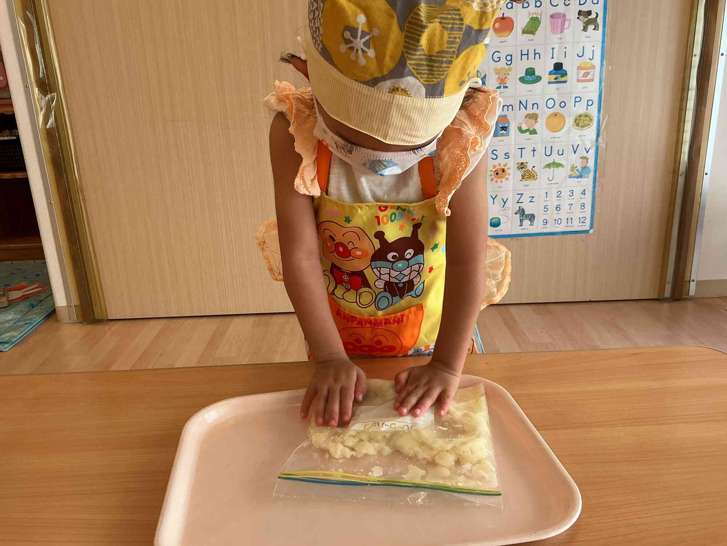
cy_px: 273
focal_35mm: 29
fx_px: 609
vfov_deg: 48.2
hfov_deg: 61.7
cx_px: 364
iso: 20
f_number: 1.8
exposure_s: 1/162
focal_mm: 3
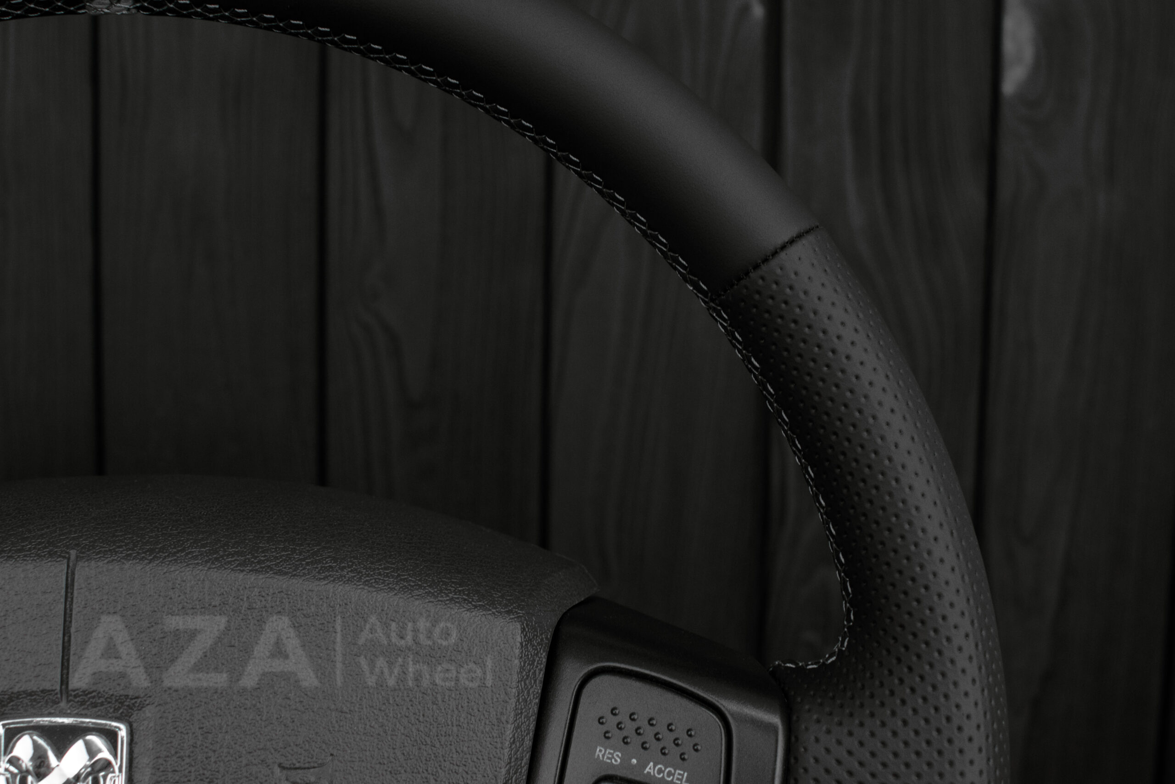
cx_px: 588
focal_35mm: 52
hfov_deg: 37.8
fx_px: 1714
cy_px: 392
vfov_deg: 25.8
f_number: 6.3
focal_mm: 35
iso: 500
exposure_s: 1/125
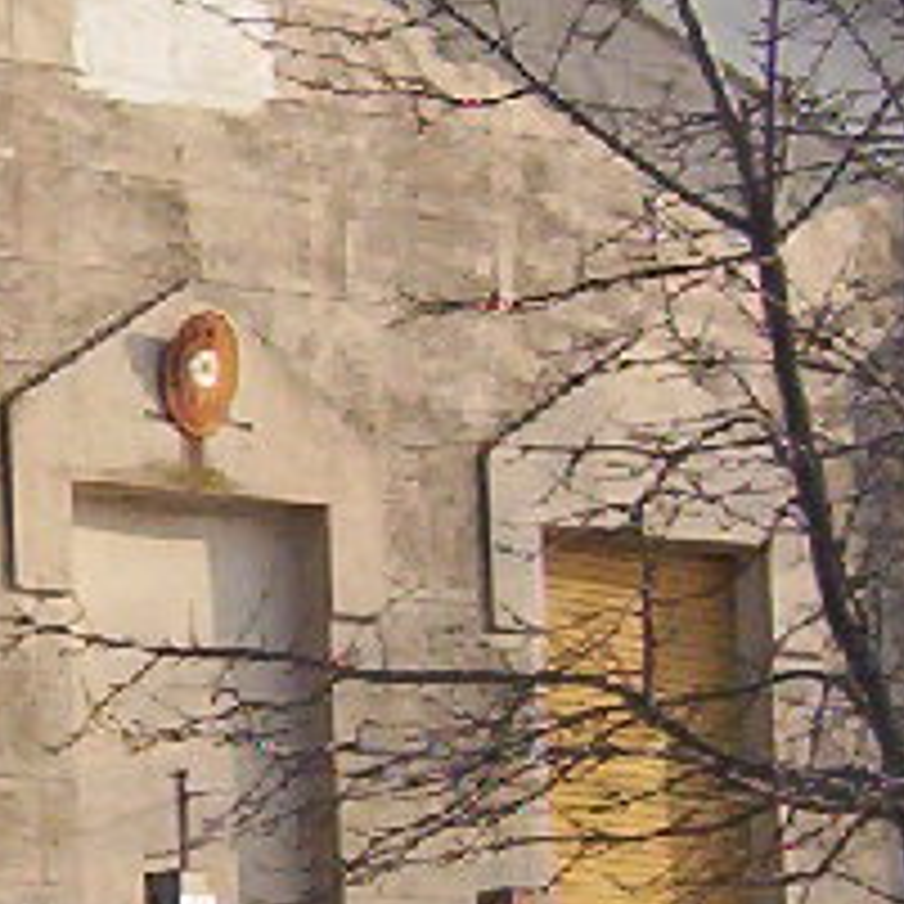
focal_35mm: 187
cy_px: 508
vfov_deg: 9.4
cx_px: -661
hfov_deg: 9.0
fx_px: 5525
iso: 100
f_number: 5.24
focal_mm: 5.54
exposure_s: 1/503
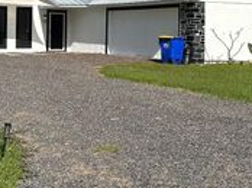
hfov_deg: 27.9
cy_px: 30
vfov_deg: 20.9
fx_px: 502
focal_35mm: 69
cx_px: 75
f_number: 1.78
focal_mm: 6.86
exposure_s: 1/6623
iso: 80
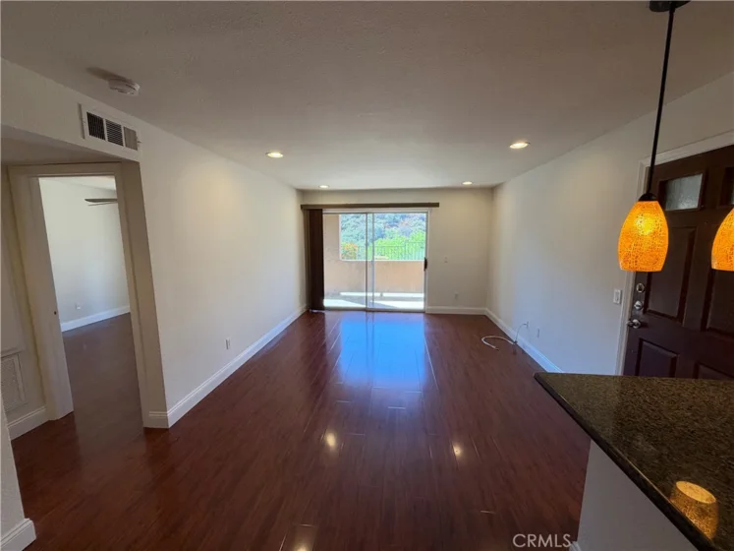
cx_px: 367
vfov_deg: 85.7
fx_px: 297
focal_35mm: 14
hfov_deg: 102.1
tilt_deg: -7.2
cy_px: 276
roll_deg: +0.0
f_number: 2.2
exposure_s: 1/120
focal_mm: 2.22
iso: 160
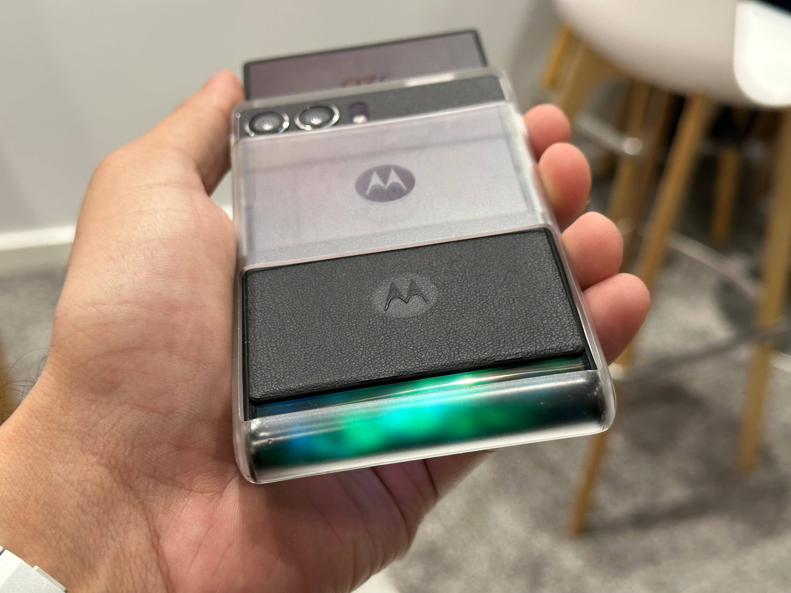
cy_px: 296
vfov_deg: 30.3
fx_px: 1097
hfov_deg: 39.7
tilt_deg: -31.2
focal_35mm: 48
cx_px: 396
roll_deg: -6.4
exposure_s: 1/50
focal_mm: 6.86
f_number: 1.78
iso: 125
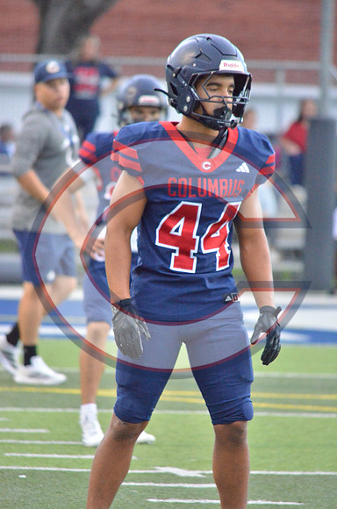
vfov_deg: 6.3
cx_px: 168
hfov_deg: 4.1
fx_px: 4656
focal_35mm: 330
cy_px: 254
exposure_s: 1/500
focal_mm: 220
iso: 5600
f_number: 5.3
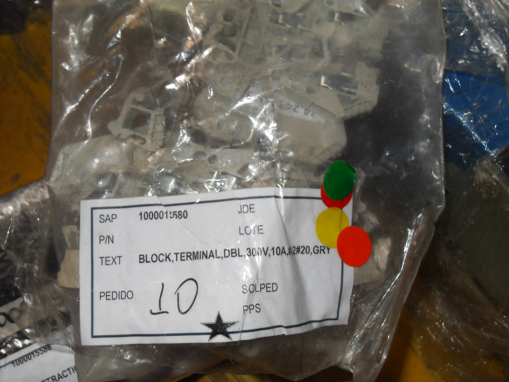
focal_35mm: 35
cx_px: 254
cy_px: 191
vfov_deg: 40.7
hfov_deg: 52.6
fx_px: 515
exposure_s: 1/6
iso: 200
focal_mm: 7.5
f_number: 8.1
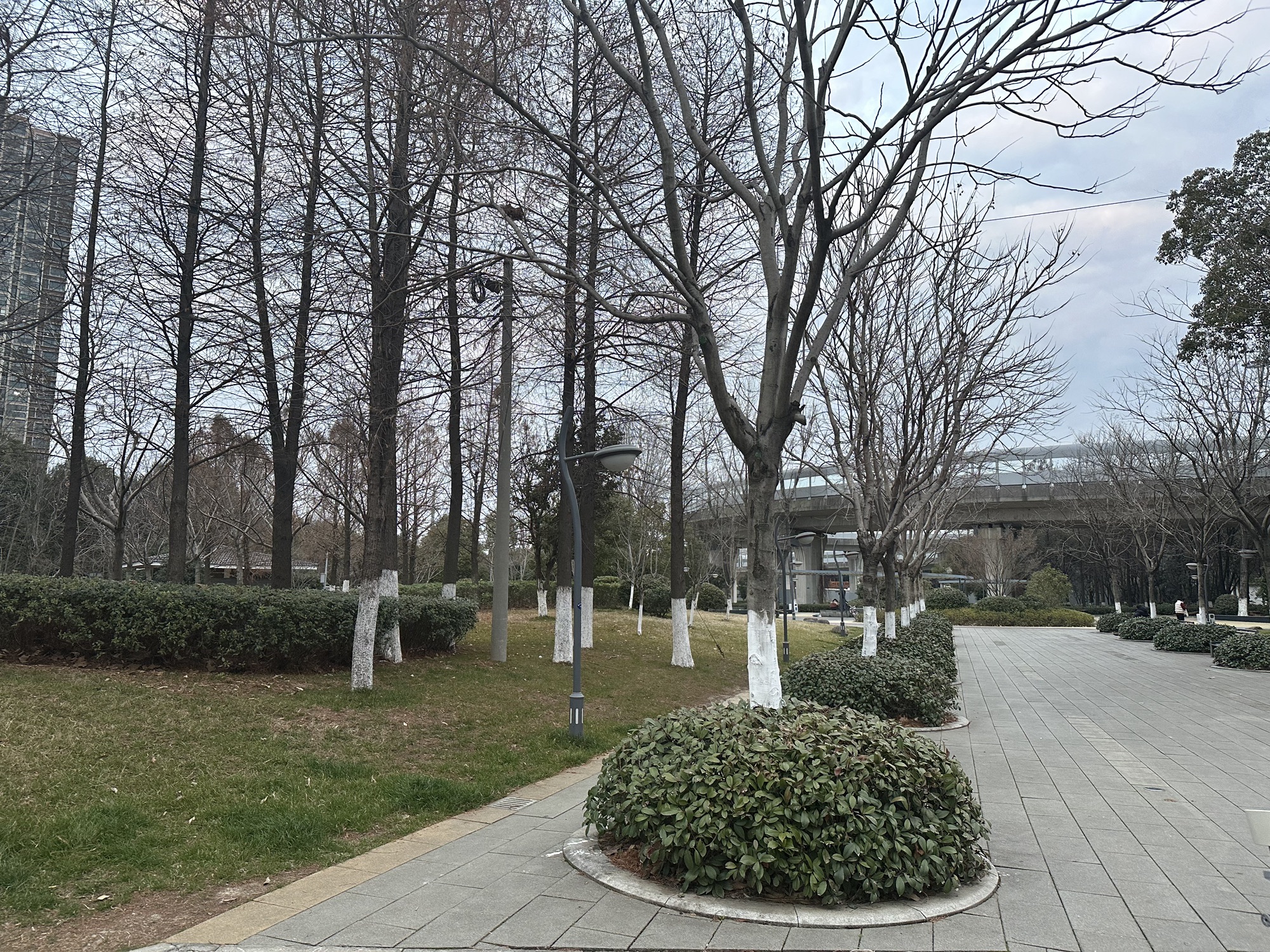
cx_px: 635
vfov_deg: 56.8
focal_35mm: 24
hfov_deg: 71.6
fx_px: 881
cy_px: 476
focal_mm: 6.86
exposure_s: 1/121
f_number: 1.78
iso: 160
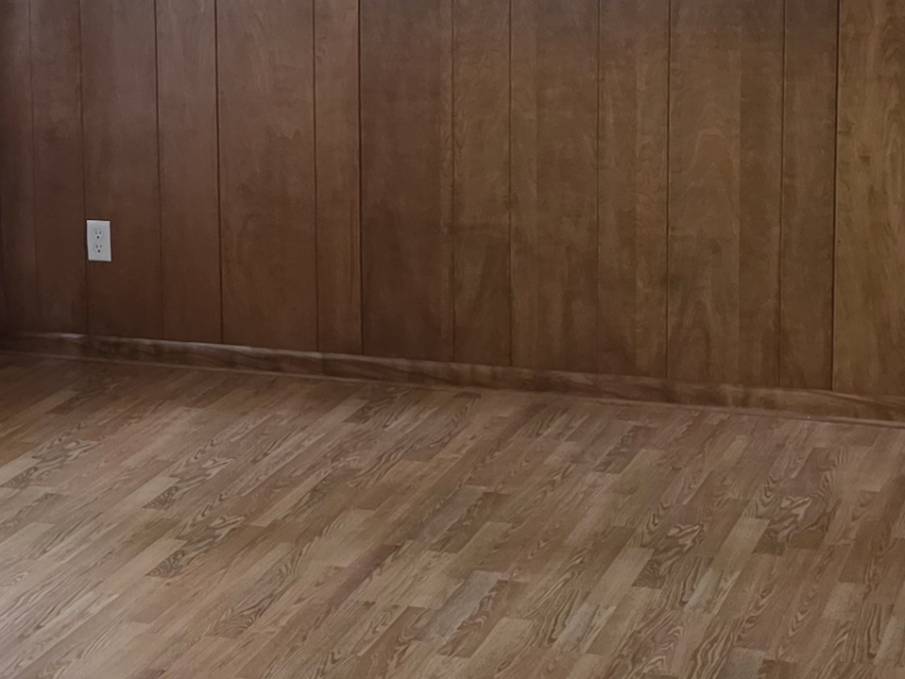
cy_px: 146
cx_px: 187
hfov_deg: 20.2
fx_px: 2510
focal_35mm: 96
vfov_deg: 15.3
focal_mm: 6.3
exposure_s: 1/120
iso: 640
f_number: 1.7
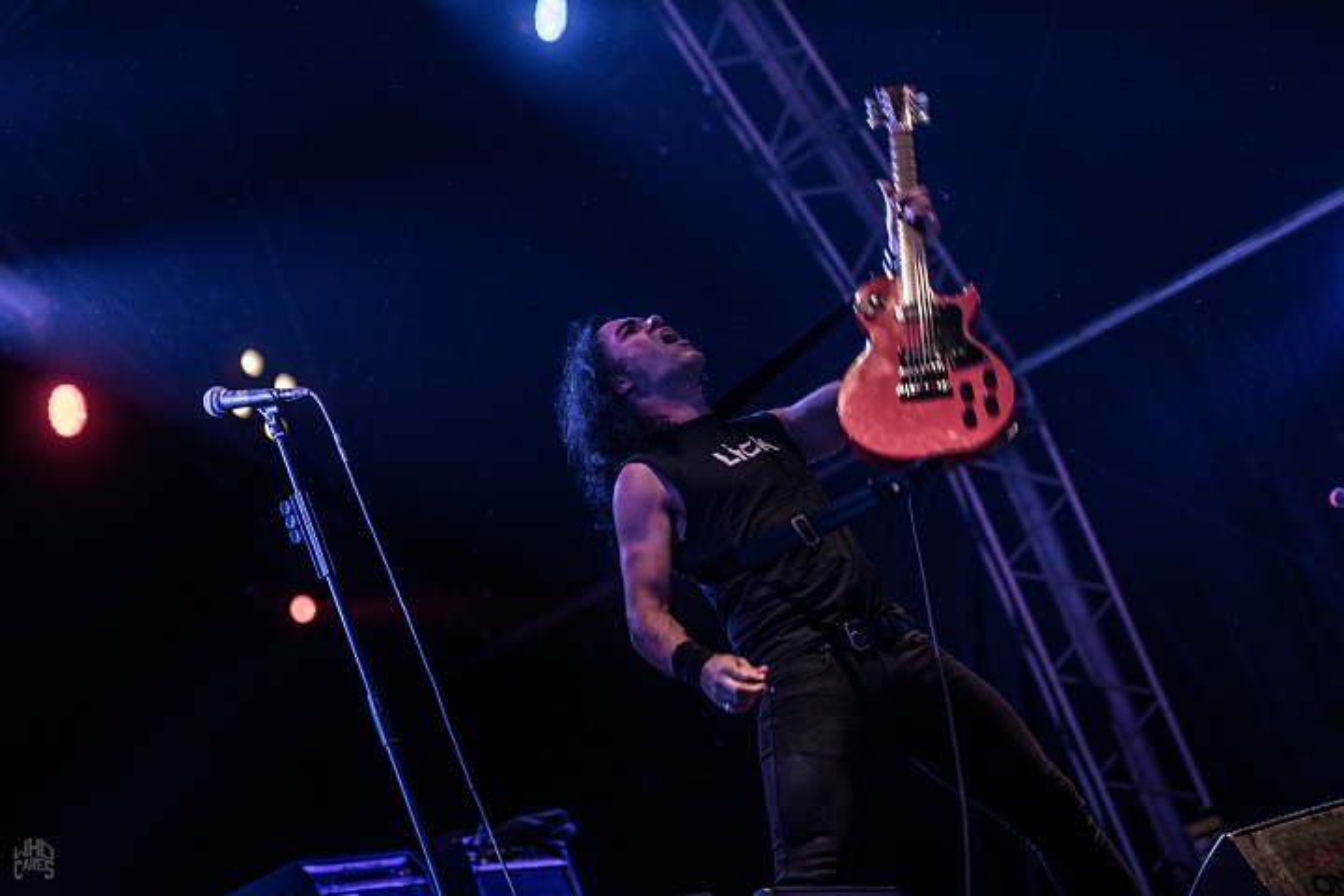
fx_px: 3920
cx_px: 672
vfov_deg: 13.0
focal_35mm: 105
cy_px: 448
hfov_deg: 19.5
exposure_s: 1/100
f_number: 2.8
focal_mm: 70
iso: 640
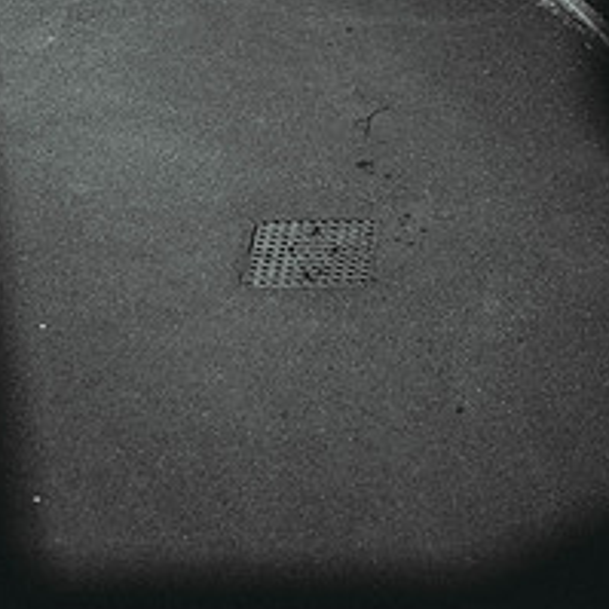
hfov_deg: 10.7
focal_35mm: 163
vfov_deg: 10.6
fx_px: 3244
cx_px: 366
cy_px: -73
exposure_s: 1/4000
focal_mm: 85
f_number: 2.2
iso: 100
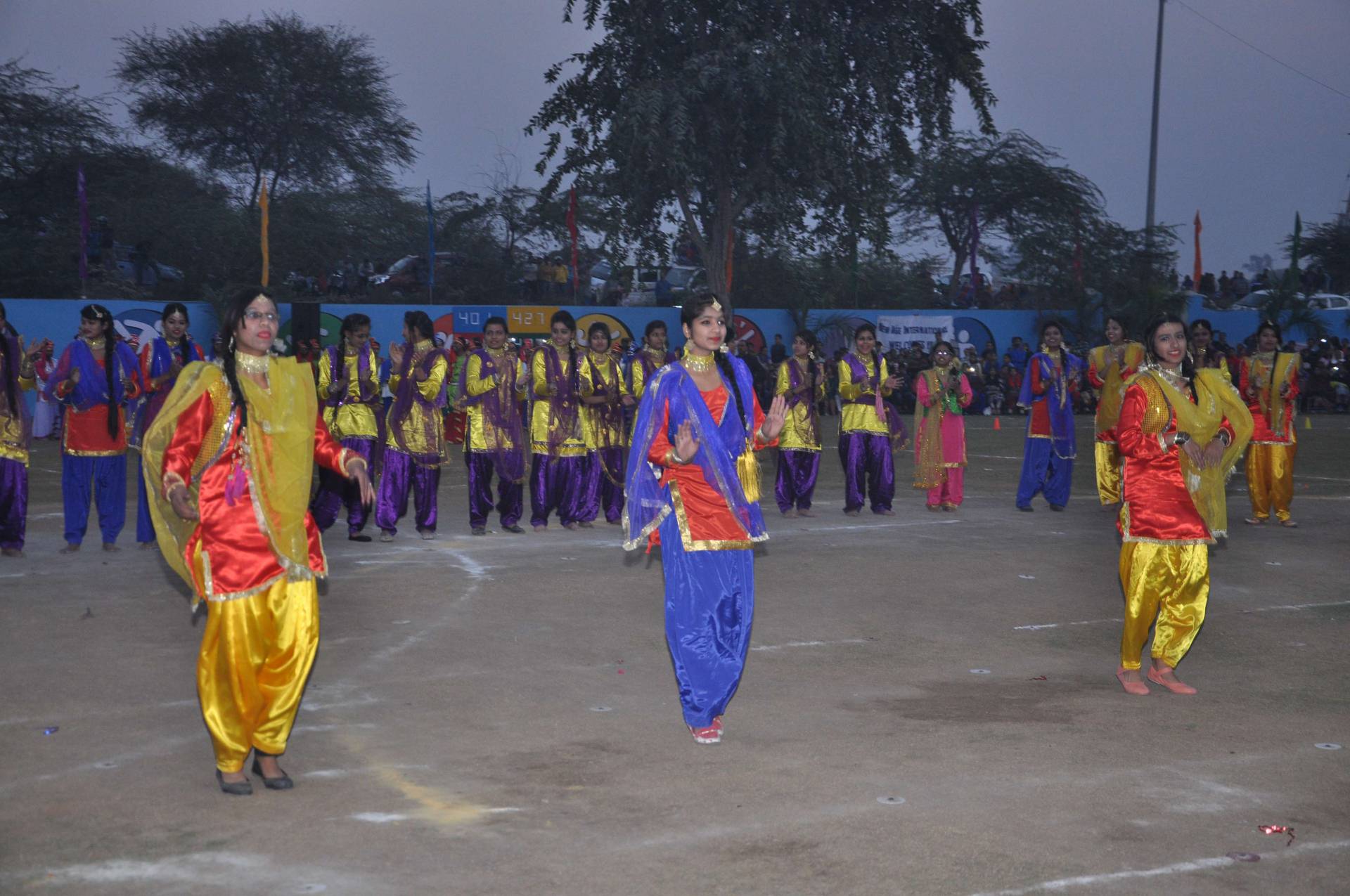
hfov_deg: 35.1
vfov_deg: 23.7
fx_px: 2135
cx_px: 675
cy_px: 448
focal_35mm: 57
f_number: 5
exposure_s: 1/100
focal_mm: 38
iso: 500
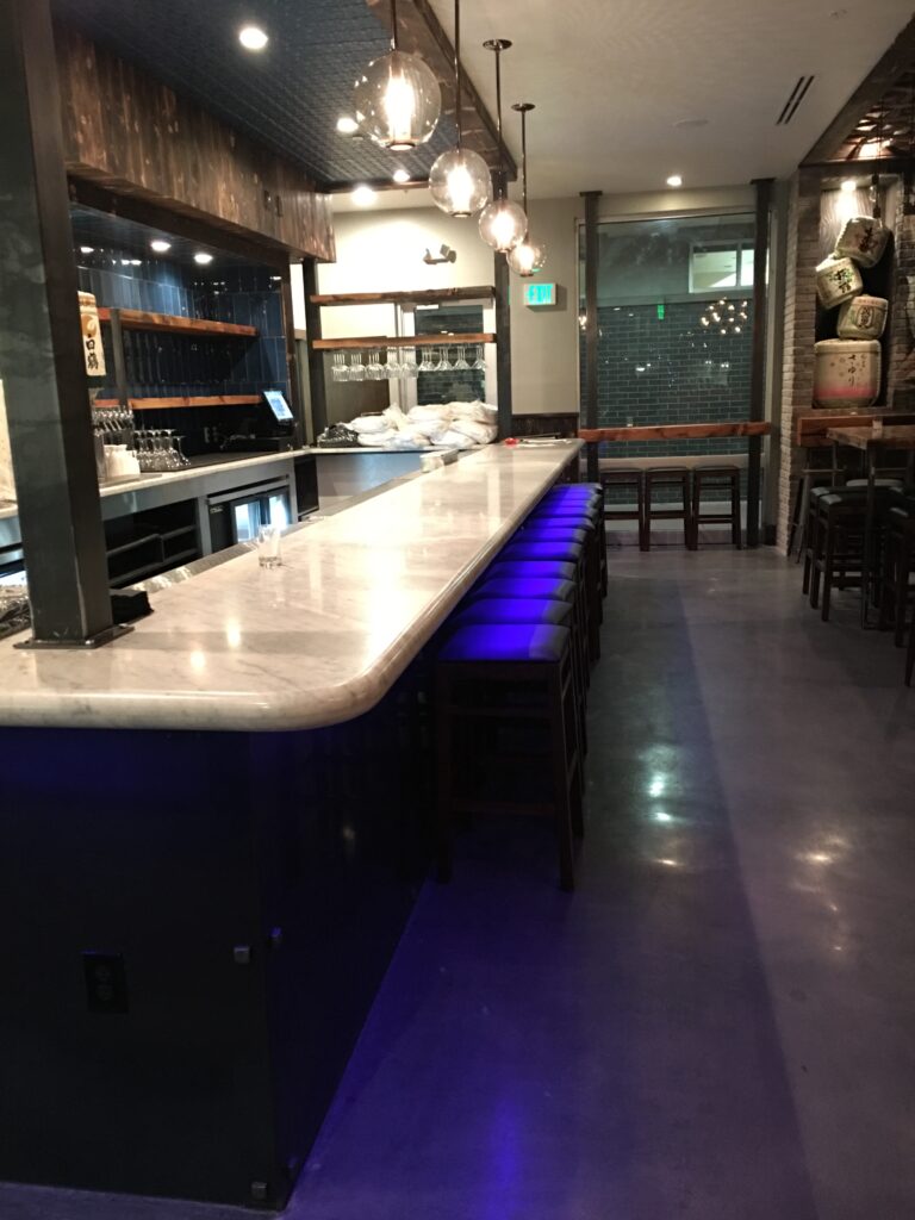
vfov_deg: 61.7
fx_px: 1022
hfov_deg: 48.2
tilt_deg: -11.4
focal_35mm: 29
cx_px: 458
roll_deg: +2.1
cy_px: 610
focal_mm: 4.15
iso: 200
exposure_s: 1/4
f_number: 2.2
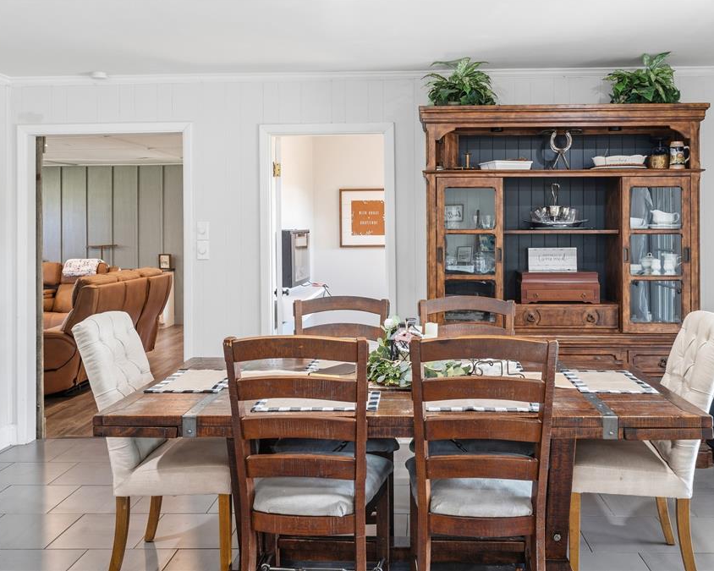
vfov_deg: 44.5
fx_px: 697
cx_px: 393
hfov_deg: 54.1
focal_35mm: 33
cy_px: 283
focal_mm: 29
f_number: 10
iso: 500
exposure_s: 1/30
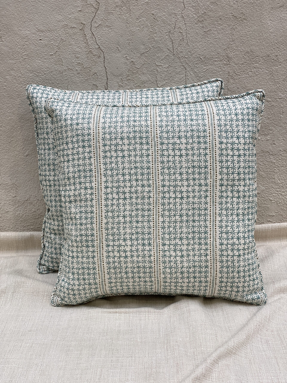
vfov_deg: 36.8
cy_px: 192
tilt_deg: -19.2
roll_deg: +2.2
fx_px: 575
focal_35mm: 52
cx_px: 144
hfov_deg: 28.0
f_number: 2
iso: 50
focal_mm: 6
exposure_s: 1/122
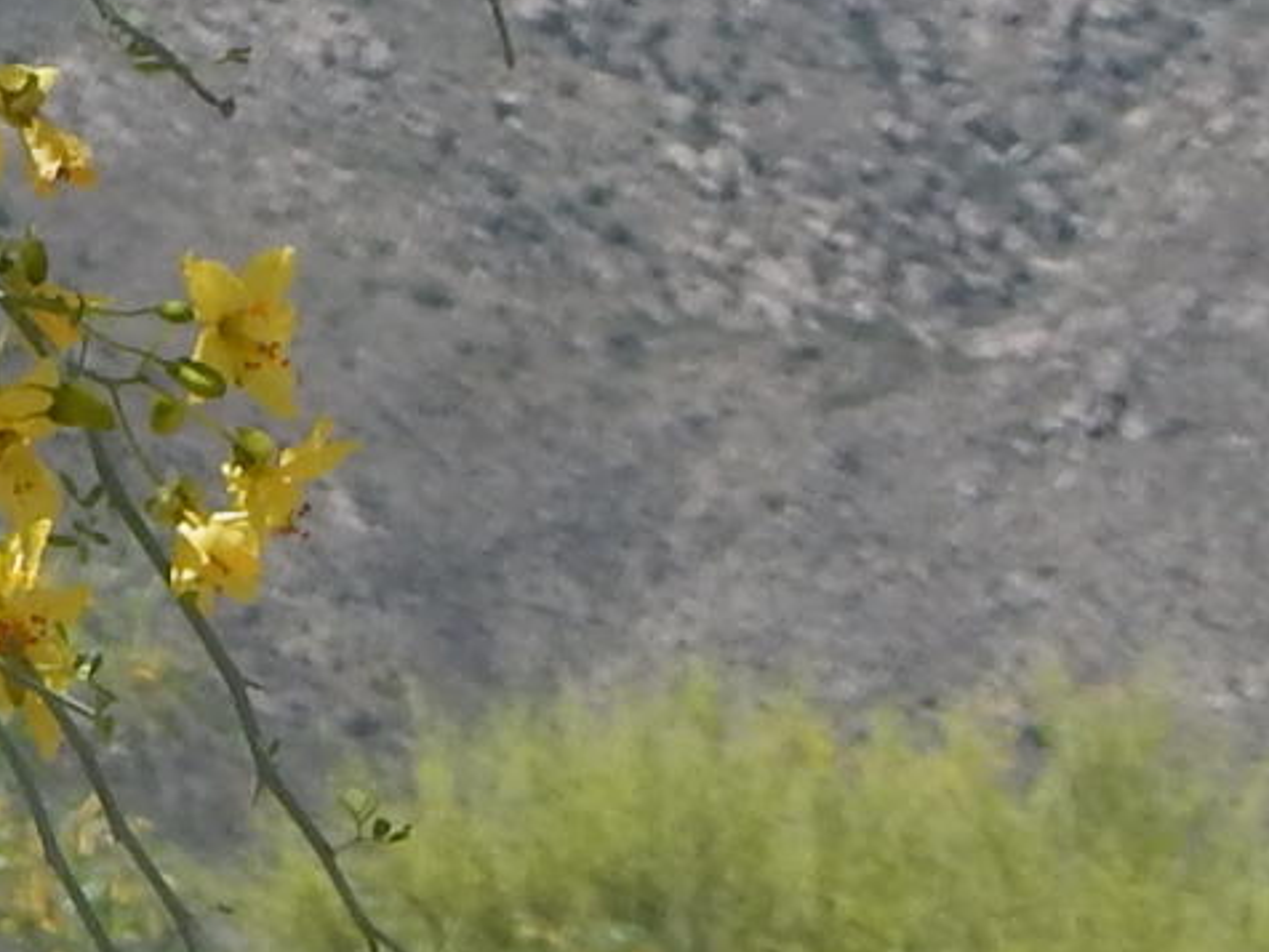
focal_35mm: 347
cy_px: -648
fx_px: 12721
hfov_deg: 5.7
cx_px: -232
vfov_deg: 4.3
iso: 125
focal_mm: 9.7
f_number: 3.8
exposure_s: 1/1500
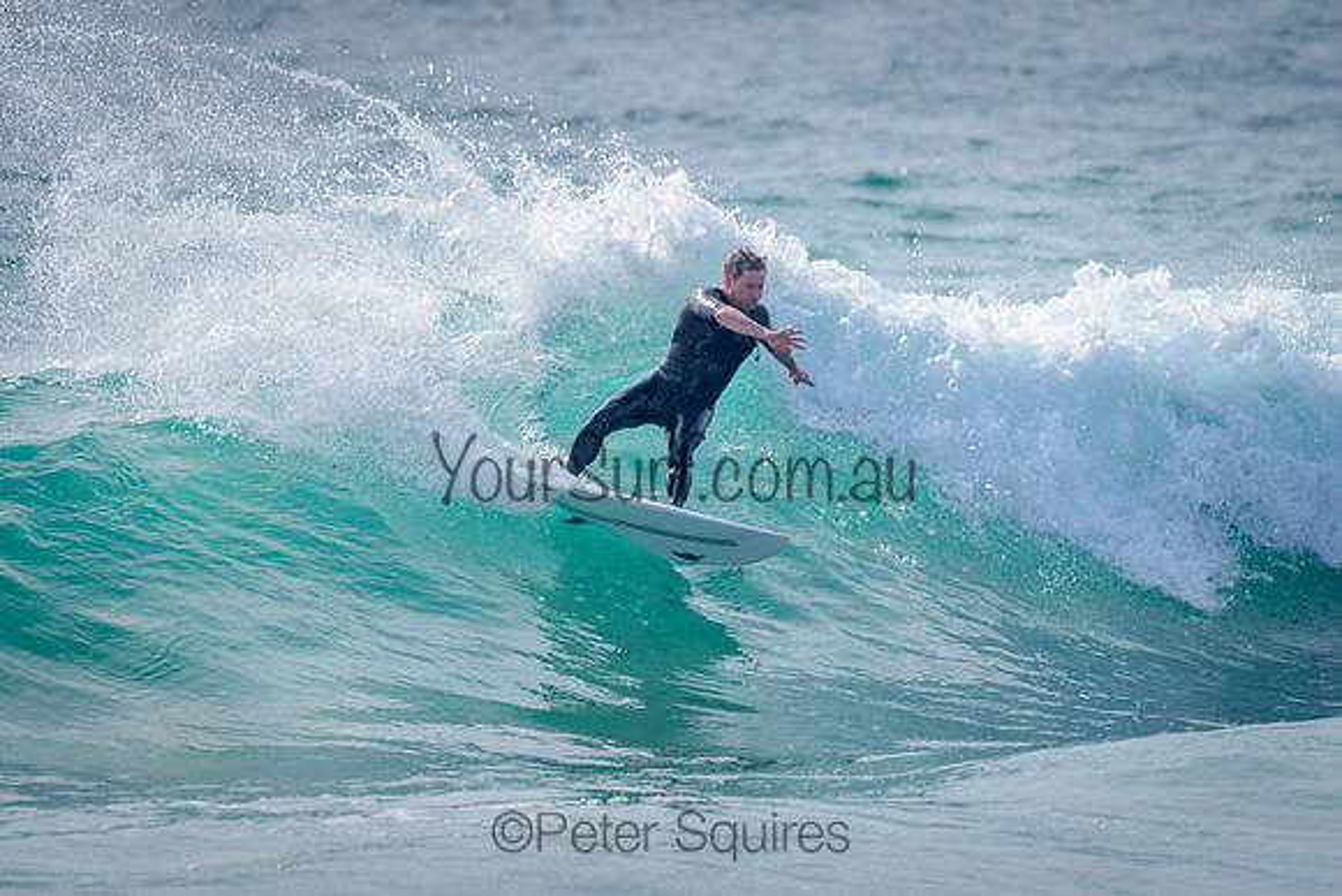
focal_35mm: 613
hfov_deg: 3.4
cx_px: 547
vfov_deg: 2.2
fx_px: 22855
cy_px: 347
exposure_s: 1/2000
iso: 140
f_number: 5.6
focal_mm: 500
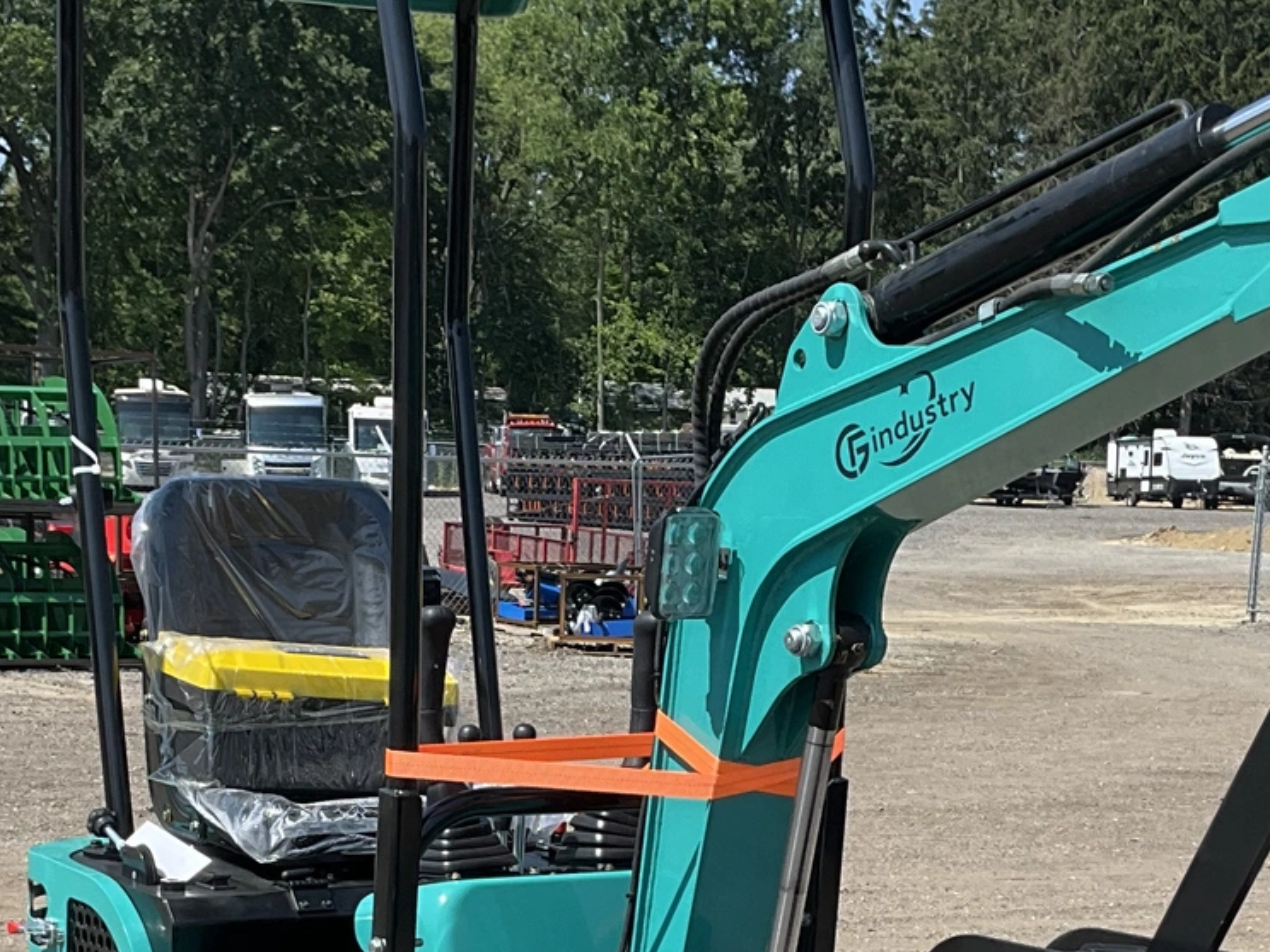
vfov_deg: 18.5
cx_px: 685
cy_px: 930
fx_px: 2862
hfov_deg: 25.0
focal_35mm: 78
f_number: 1.8
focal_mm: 3
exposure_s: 1/1451
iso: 25
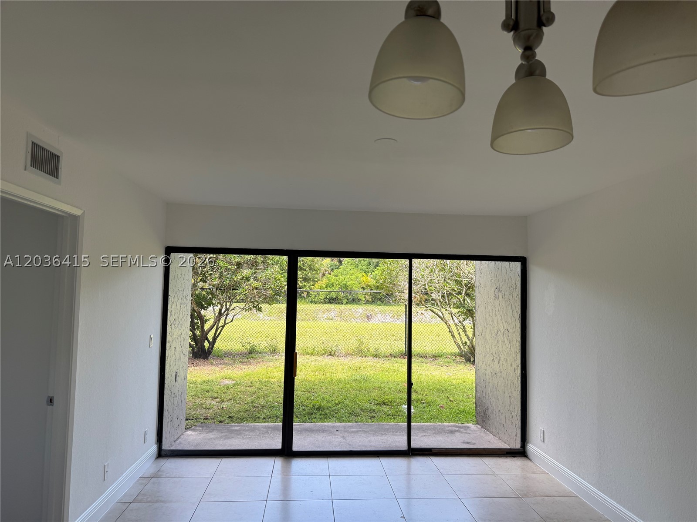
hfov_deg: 71.6
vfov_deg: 56.8
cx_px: 348
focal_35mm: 24
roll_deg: -1.3
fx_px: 483
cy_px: 261
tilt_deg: +2.9
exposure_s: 1/139
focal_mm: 6.76
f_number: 1.78
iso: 50
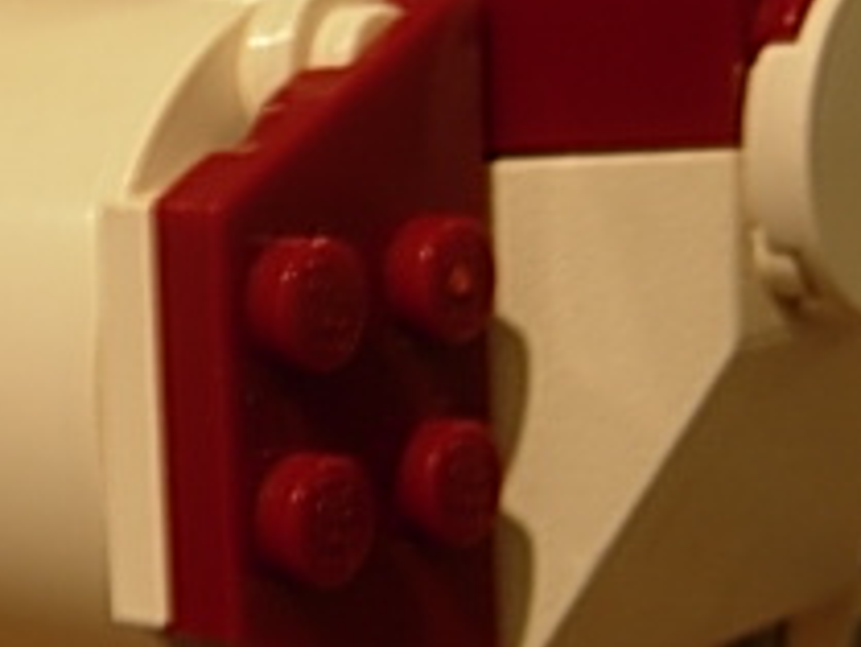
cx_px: 99
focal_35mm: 110
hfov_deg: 17.6
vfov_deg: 13.4
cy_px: 185
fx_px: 2738
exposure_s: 1/4.6
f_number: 2.7
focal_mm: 7.5
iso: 50
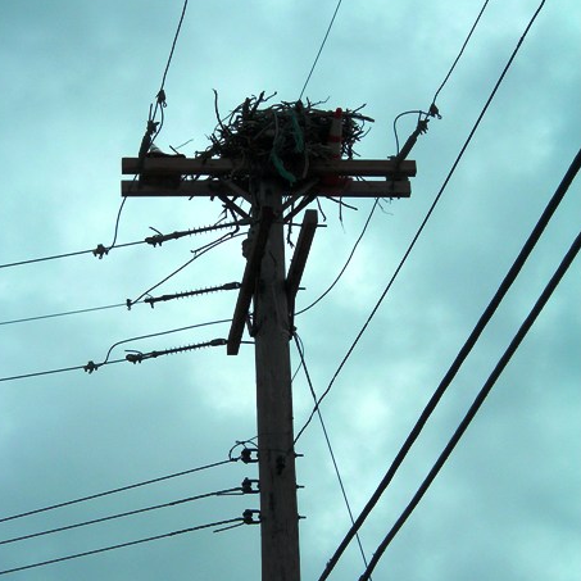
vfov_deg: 14.9
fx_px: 2222
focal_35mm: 117
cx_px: 264
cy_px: 342
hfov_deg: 14.9
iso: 50
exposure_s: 1/460
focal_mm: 14.8
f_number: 4.6
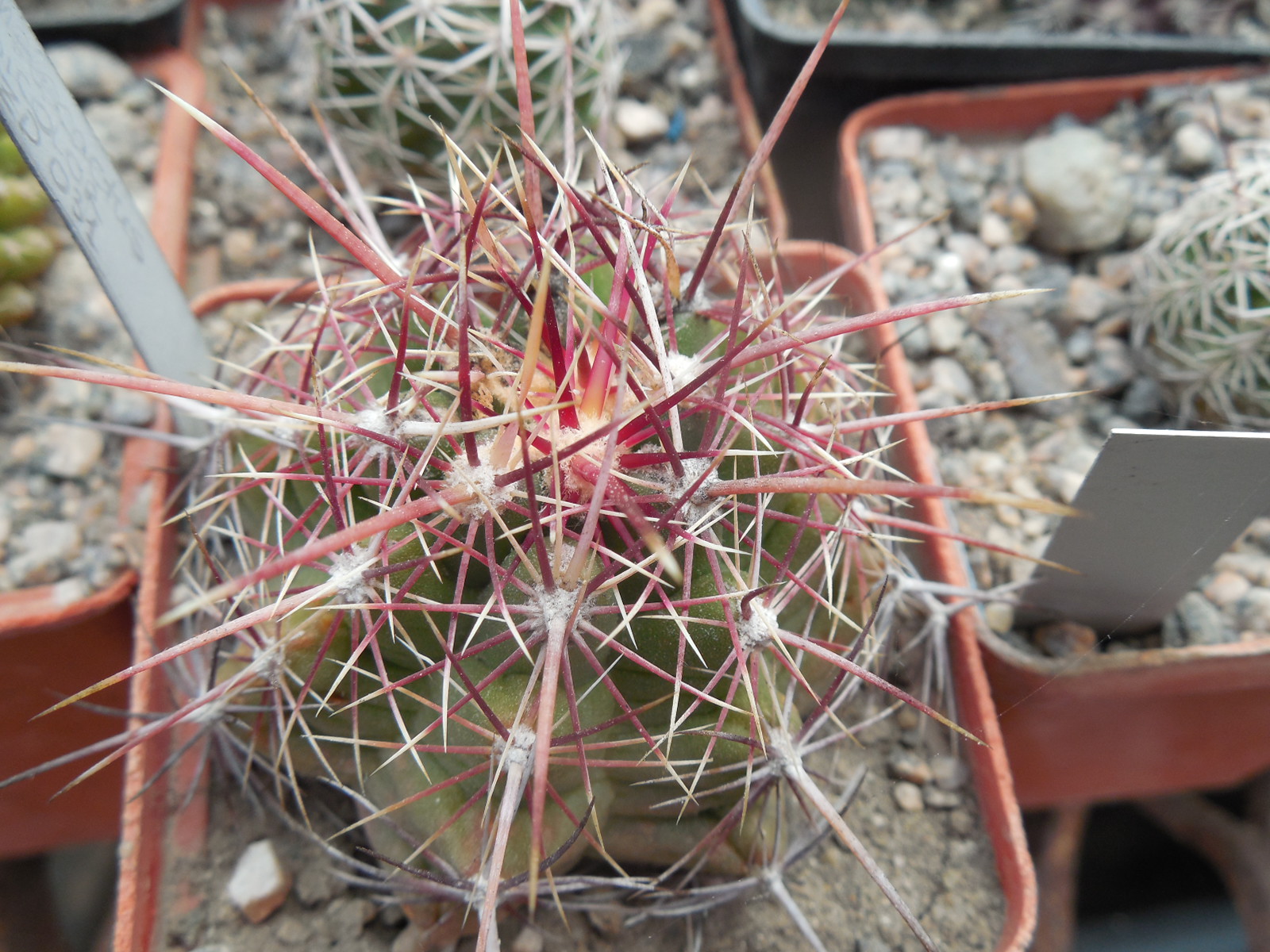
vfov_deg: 45.4
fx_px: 1137
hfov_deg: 58.4
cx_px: 635
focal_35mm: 31
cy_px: 476
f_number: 3.6
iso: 125
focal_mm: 5.6
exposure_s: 1/200
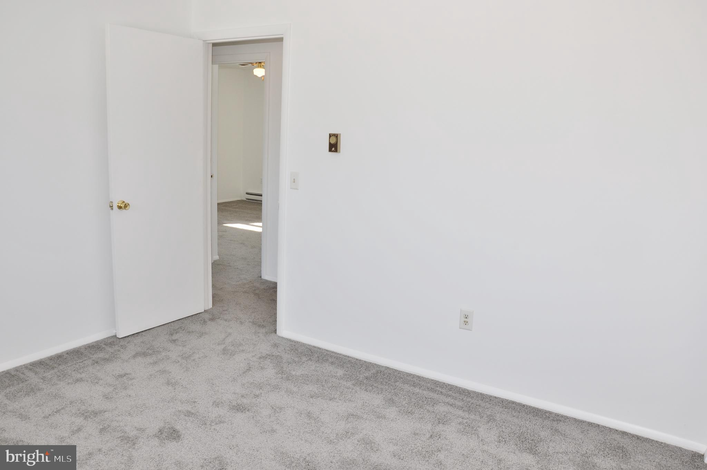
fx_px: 530
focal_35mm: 27
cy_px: 235
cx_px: 354
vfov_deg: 47.8
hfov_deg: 67.4
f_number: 8
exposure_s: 1/60
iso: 200
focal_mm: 18
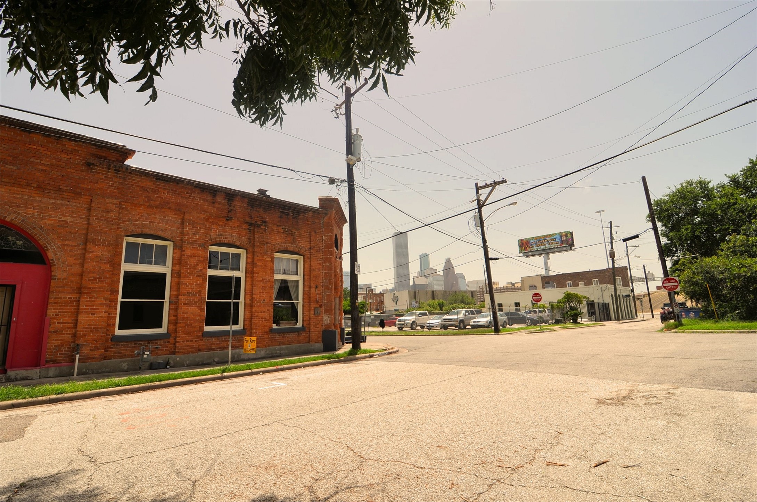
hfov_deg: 95.1
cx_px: 378
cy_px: 251
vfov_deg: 71.8
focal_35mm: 16
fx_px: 346
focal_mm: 11
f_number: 8
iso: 100
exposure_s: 1/250
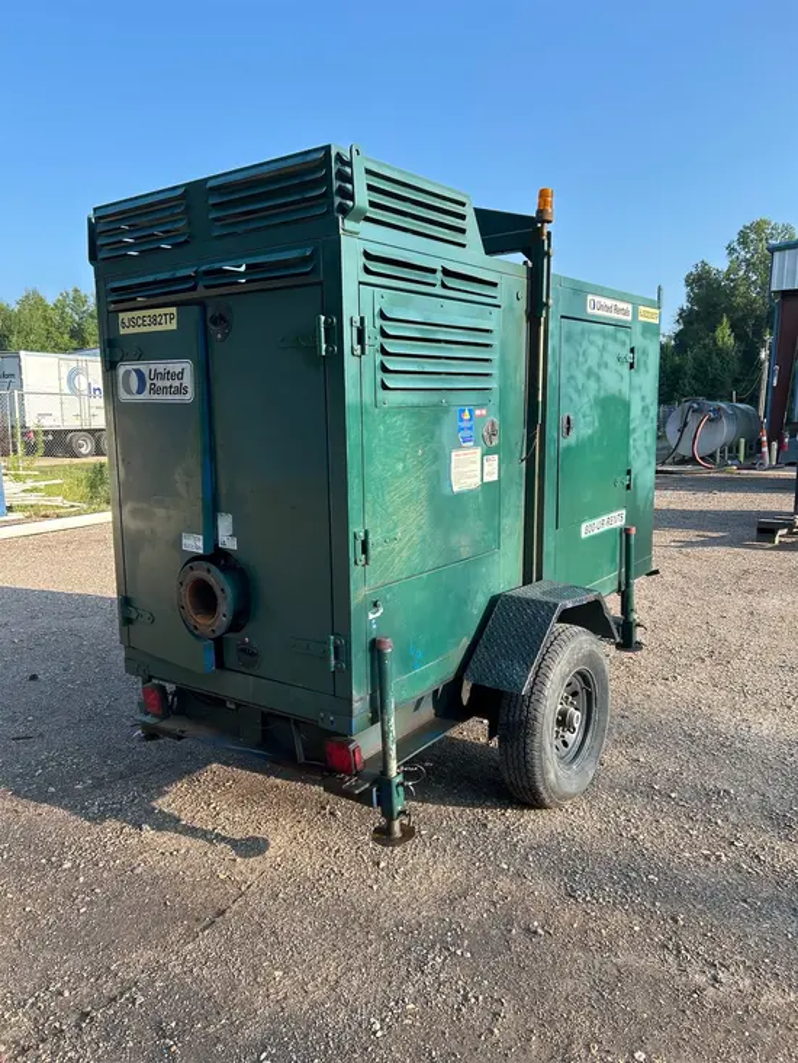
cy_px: 532
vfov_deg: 67.3
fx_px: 799
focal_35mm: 26
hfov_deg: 53.1
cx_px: 399
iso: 50
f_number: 1.5
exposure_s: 1/1019
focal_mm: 5.7
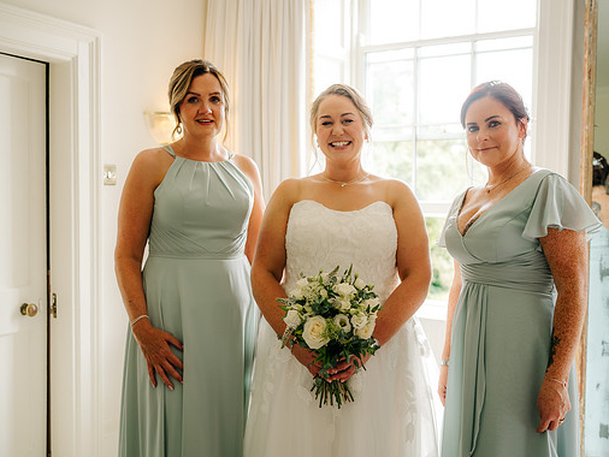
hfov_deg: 47.8
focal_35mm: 39
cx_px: 325
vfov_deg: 36.8
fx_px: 686
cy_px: 230
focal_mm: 35
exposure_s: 1/200
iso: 320
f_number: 2.8
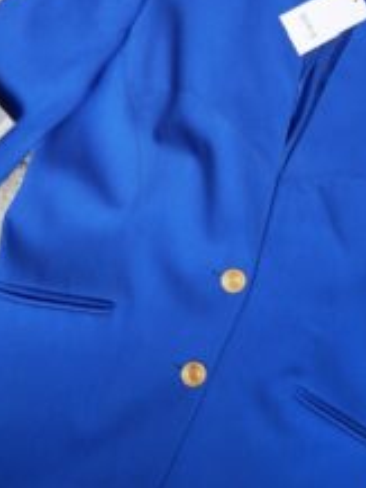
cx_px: 148
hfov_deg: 30.2
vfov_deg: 38.8
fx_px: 676
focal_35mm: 48
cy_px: 133
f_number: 3.5
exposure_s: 1/60
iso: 320
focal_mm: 13
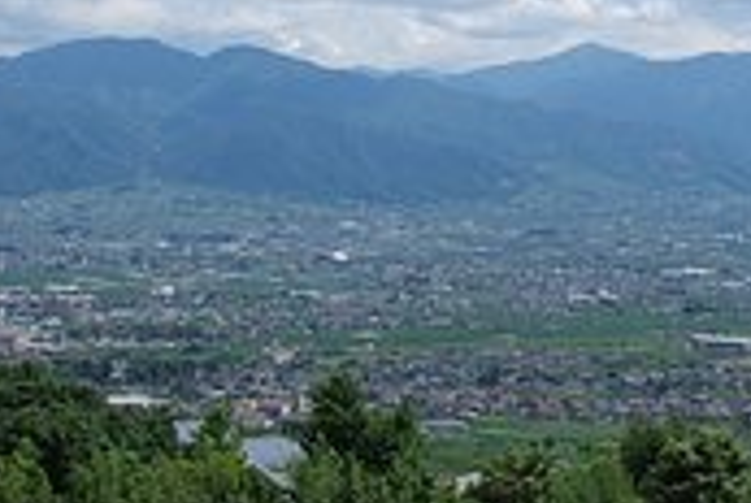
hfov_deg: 21.7
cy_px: 241
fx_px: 1954
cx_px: 508
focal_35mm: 93
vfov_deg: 14.7
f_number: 8
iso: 100
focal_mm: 21
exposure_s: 1/250
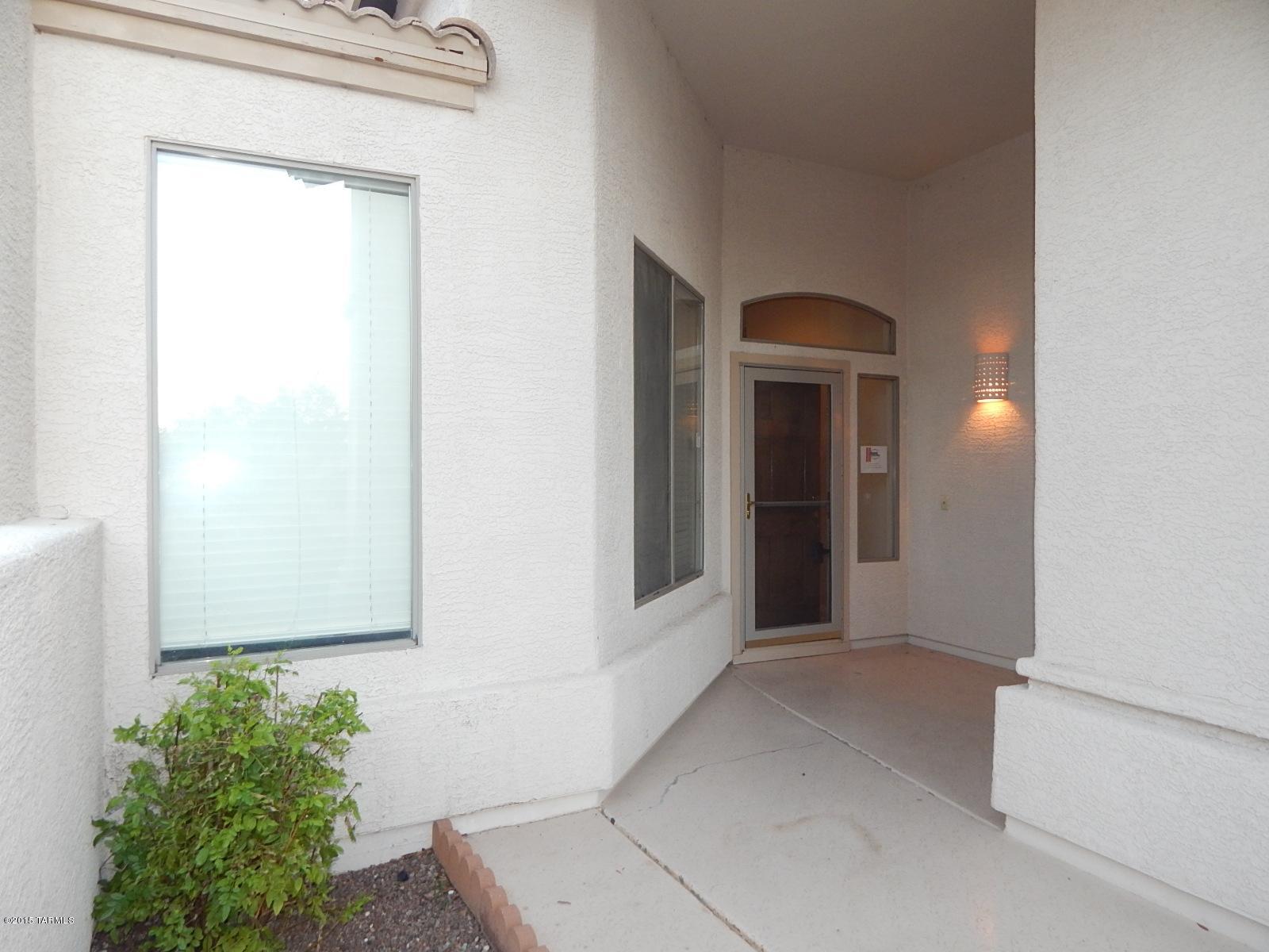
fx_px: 807
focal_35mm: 22
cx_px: 634
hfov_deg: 76.4
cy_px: 476
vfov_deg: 61.1
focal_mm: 4
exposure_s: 1/30
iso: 180
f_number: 3
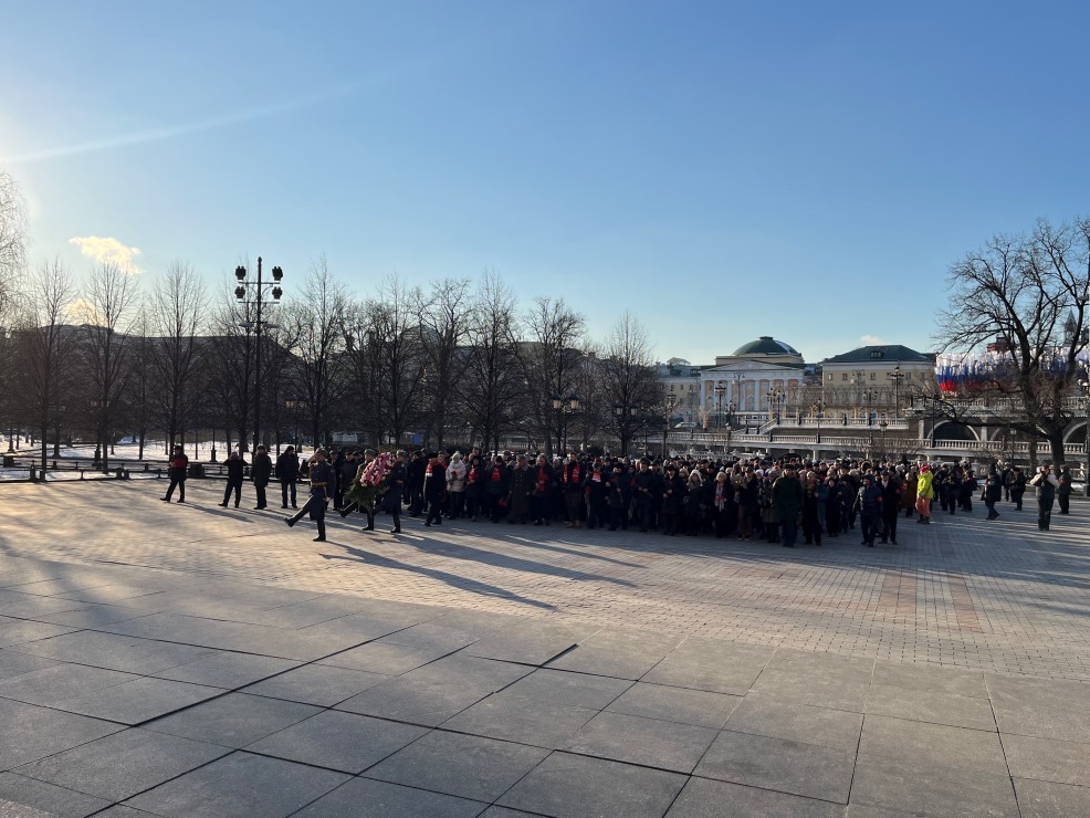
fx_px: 850
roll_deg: -0.8
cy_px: 412
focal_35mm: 27
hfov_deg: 65.3
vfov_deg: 51.4
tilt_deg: +0.5
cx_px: 551
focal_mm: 5.1
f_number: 1.6
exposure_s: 1/4016
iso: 50
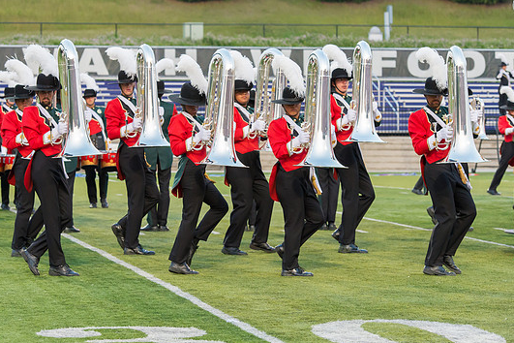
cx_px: 200
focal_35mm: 141
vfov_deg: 9.7
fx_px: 2013
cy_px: 136
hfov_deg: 14.5
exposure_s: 1/640
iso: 3200
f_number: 5
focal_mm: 110
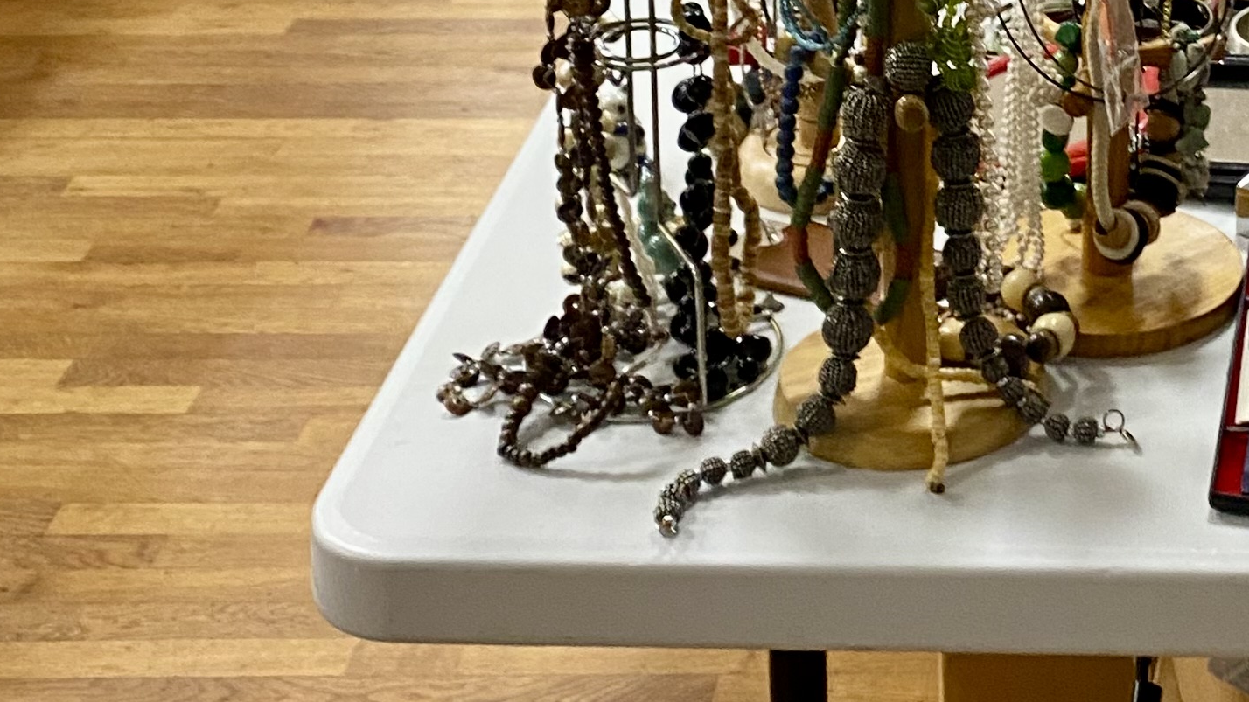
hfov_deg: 25.4
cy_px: -177
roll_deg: -1.0
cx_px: 1215
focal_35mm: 80
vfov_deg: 14.5
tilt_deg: -17.7
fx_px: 2649
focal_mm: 4.25
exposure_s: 1/50
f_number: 1.8
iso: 200
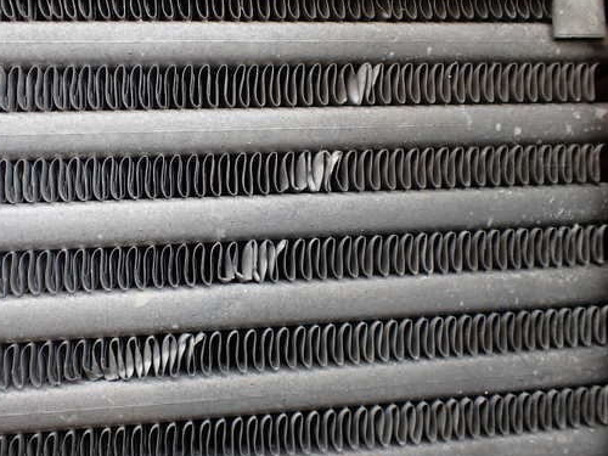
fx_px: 632
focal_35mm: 36
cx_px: 255
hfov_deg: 51.1
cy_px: 221
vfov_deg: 39.7
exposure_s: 1/125
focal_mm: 5.4
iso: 125
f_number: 2.3
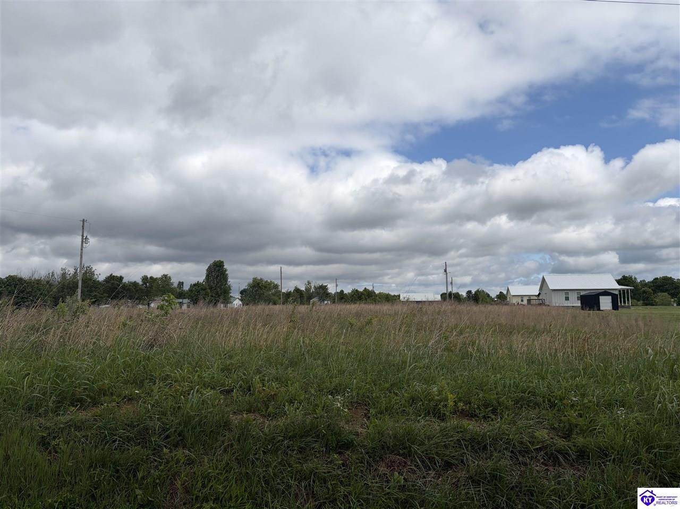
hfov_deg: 67.3
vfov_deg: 53.0
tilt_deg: +6.1
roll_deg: +0.6
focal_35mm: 26
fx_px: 511
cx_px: 340
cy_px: 254
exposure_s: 1/10101
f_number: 1.6
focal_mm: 5.96
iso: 50
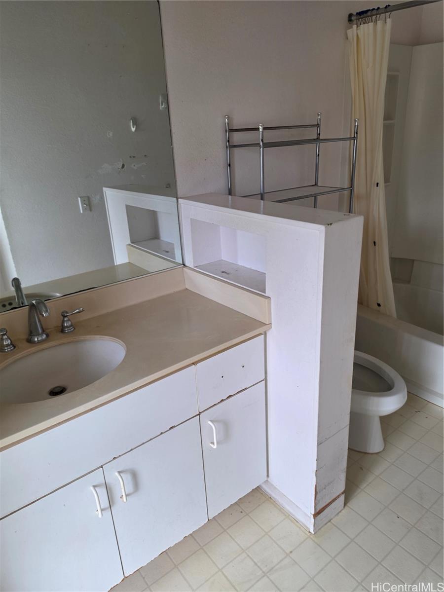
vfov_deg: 73.9
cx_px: 222
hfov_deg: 58.9
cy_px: 296
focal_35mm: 23
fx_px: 393
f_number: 1.4
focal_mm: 6.5
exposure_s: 1/180
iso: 80
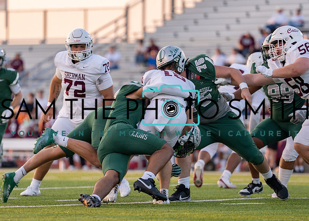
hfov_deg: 6.3
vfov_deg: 4.5
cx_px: 133
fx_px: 2800
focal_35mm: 319
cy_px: 124
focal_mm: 200
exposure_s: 1/1250
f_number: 2.8
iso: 500
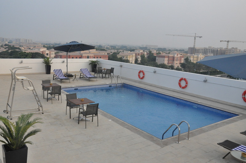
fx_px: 225
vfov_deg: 39.9
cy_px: 82
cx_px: 123
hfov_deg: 57.3
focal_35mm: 33
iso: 1600
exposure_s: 1/400
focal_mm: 22
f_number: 10
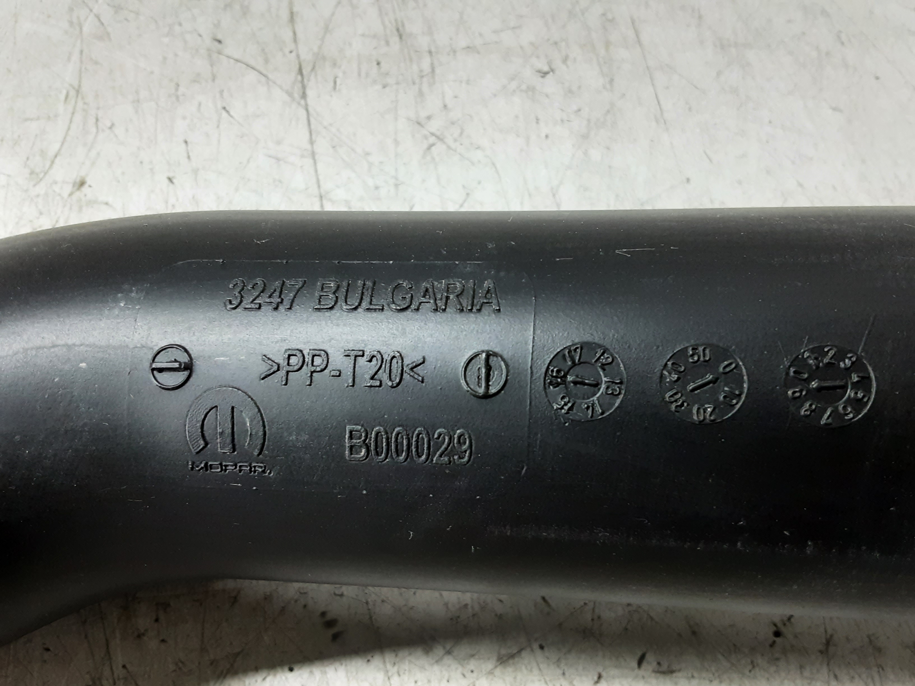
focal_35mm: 27
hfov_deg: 65.3
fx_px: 714
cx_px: 458
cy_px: 343
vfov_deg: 51.4
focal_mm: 2.91
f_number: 1.9
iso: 160
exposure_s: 1/33
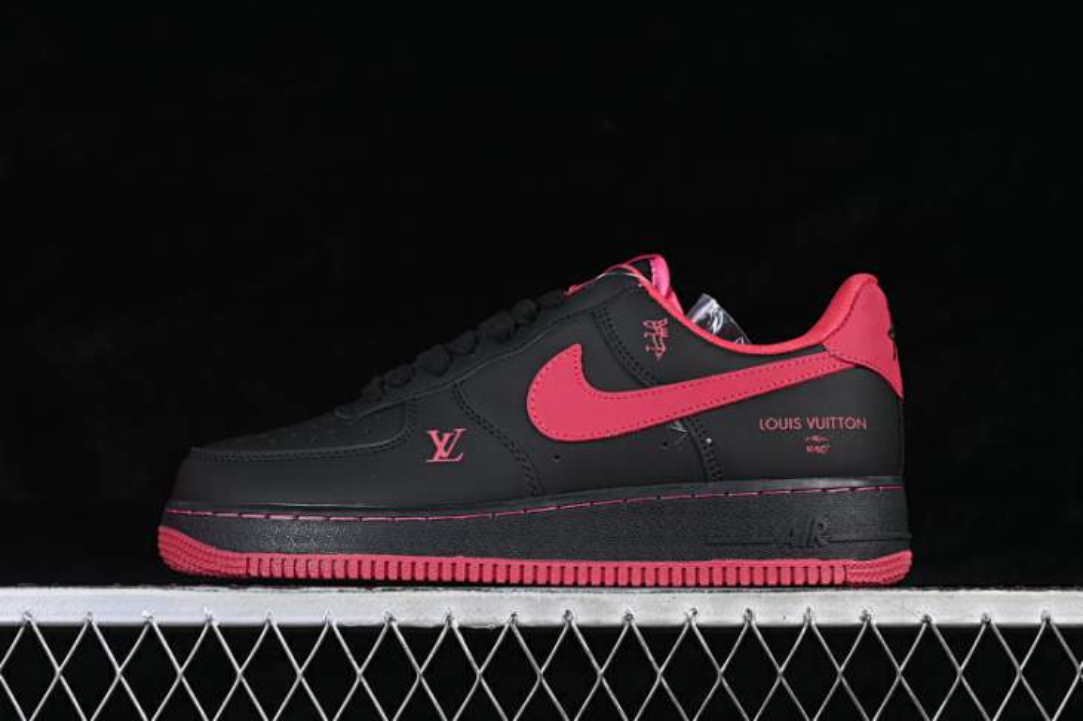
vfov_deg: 18.2
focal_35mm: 75
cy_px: 360
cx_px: 542
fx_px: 2255
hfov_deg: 27.0
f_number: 6.3
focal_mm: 50
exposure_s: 1/60
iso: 160
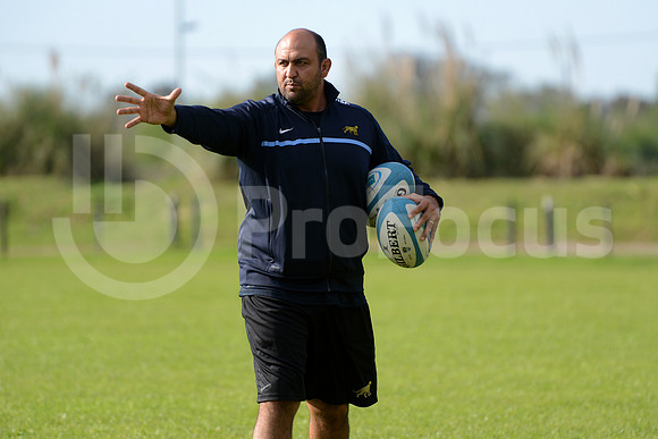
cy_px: 220
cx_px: 329
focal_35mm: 270
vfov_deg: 5.1
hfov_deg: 7.6
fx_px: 4936
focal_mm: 270
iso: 400
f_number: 4
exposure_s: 1/1000
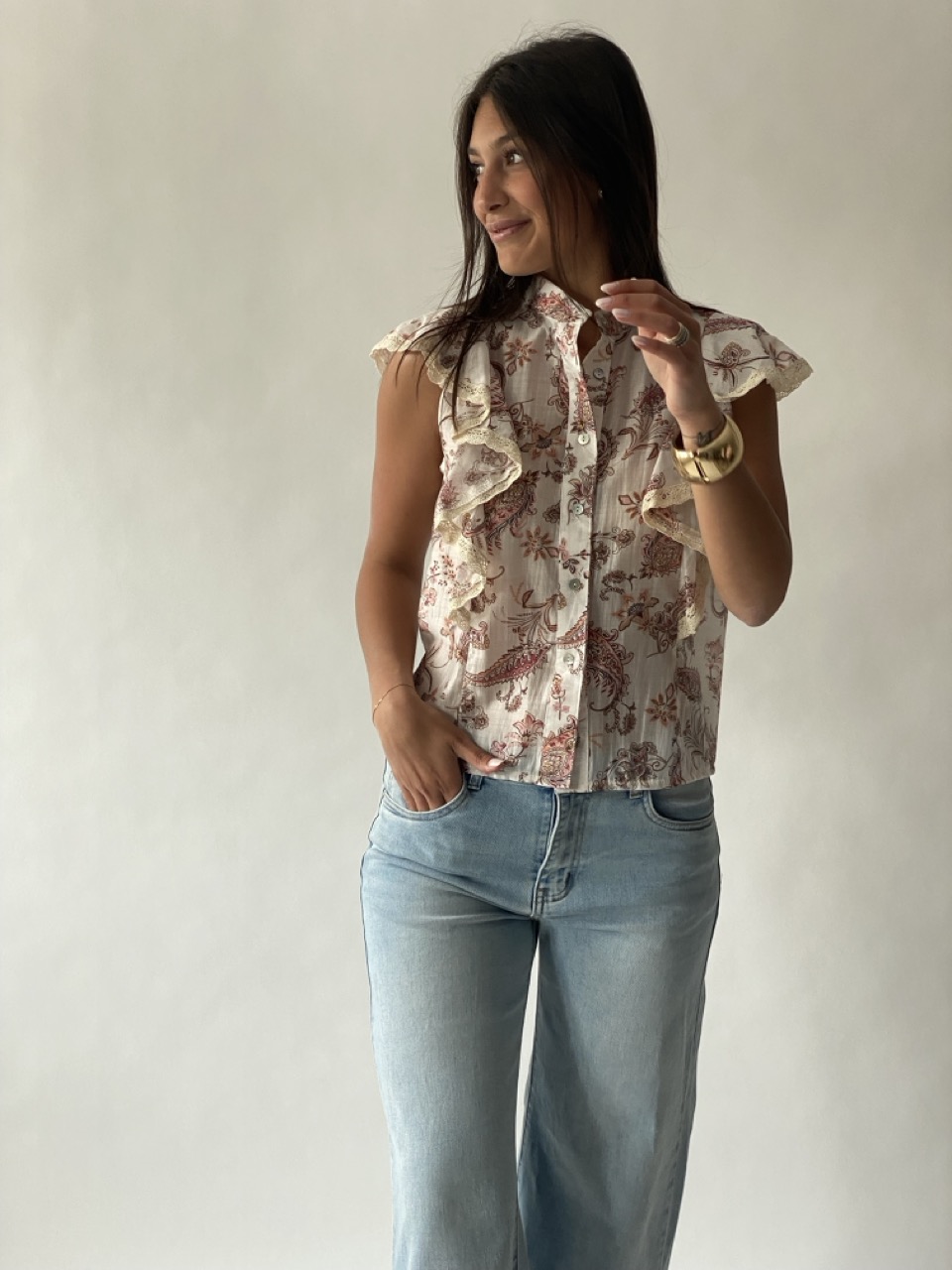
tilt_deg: -4.6
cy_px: 635
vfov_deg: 36.8
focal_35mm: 52
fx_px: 1907
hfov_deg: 28.0
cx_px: 476
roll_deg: -1.2
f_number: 2
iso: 50
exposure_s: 1/100
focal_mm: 6
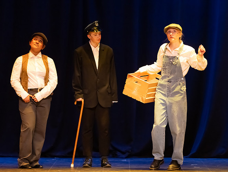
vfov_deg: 4.3
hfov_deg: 5.7
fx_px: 2284
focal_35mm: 346
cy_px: 81
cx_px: 101
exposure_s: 1/250
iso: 14400
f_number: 2.8
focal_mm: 300
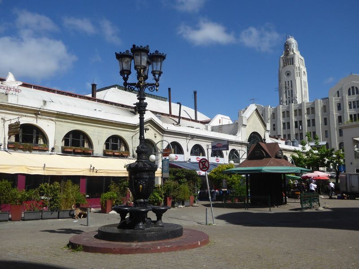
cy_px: 134
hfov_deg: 54.0
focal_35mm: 34
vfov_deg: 41.8
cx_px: 180
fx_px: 353
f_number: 3.6
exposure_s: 1/1300
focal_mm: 5.8
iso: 80
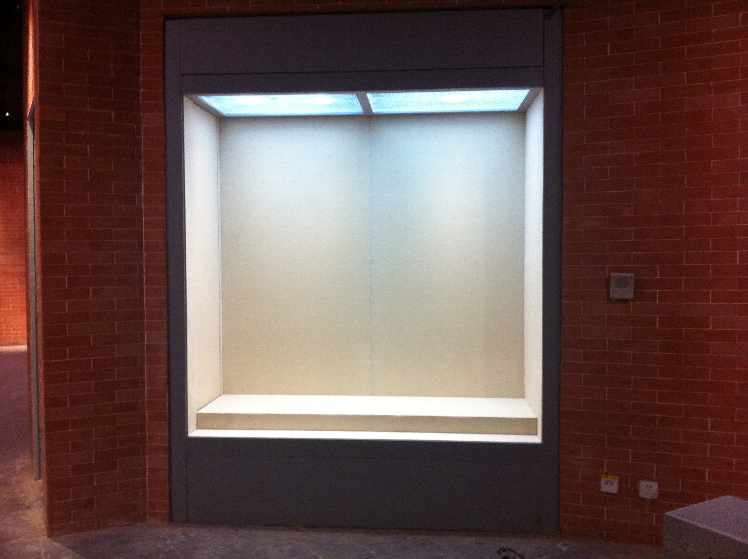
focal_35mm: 35
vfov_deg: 40.6
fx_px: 755
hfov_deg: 52.7
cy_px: 280
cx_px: 374
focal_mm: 3.85
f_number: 2.8
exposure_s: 1/15
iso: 125
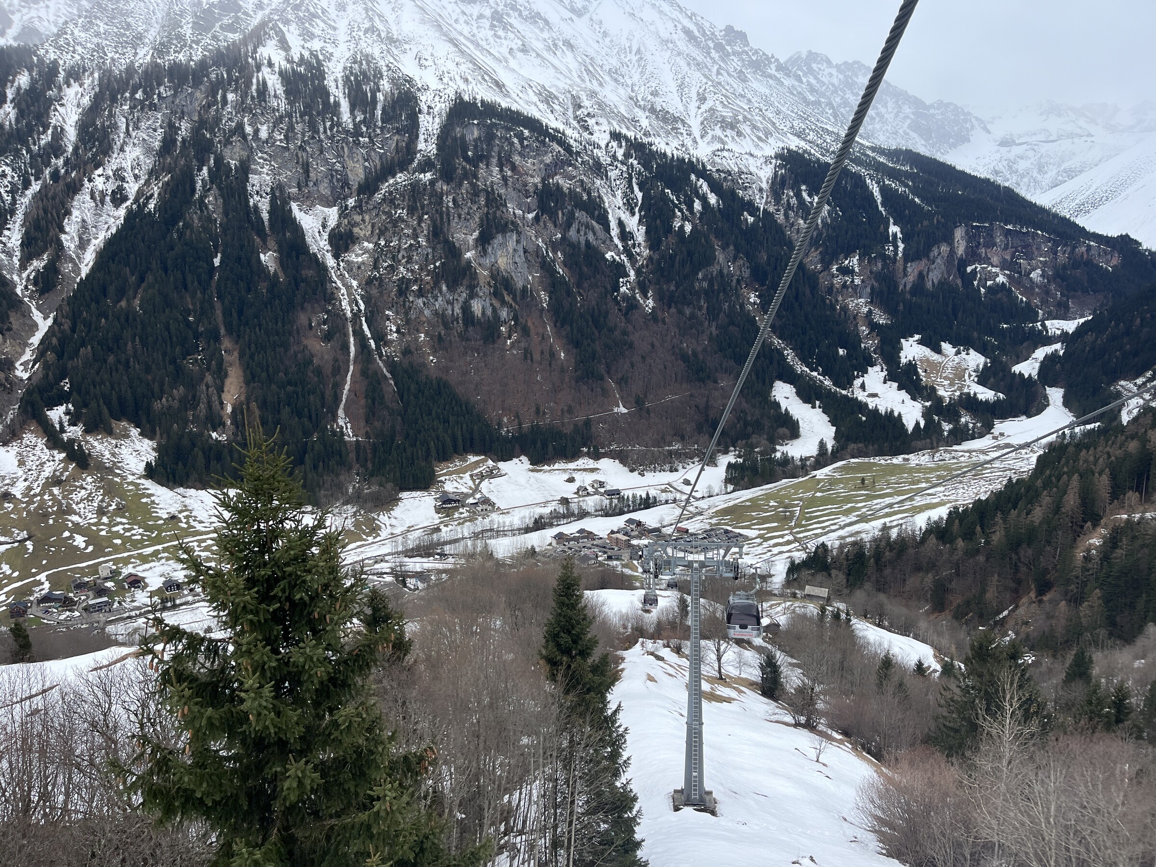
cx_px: 578
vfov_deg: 53.1
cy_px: 434
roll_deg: +1.5
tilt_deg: -11.8
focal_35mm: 26
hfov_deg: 67.3
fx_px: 868
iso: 50
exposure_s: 1/684
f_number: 1.6
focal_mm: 5.1
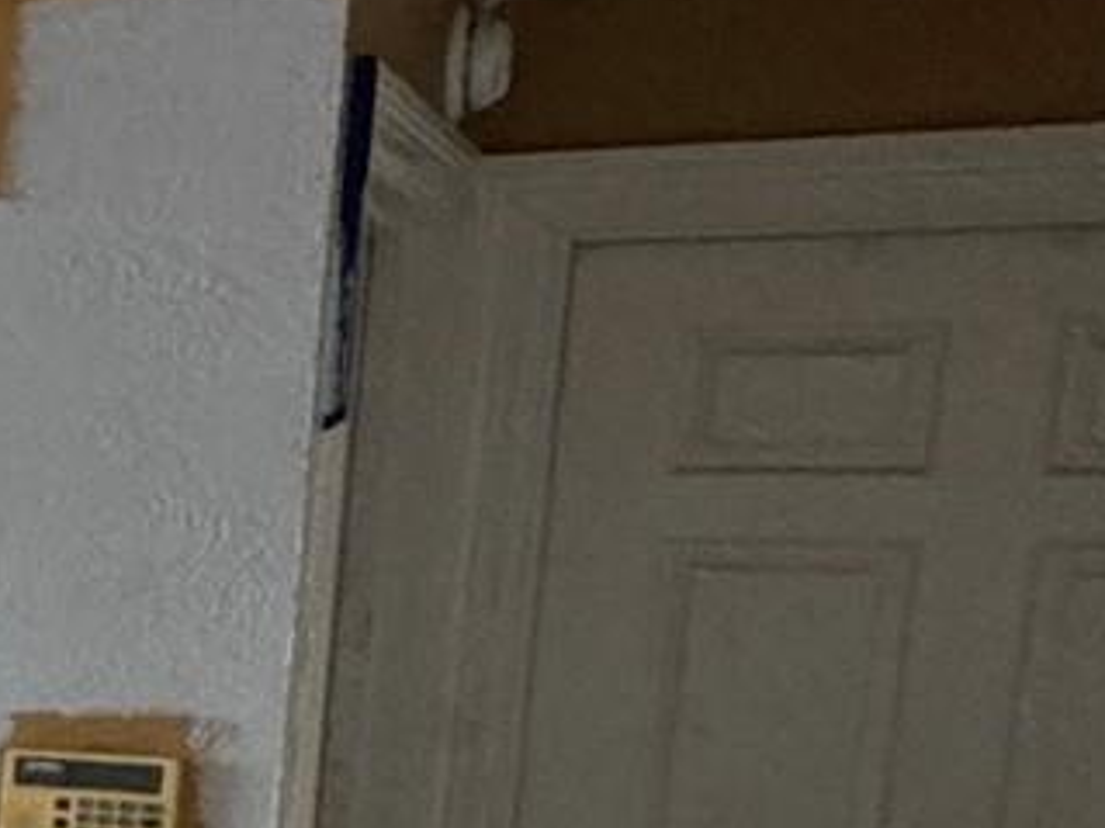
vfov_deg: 16.0
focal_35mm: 90
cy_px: 887
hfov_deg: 13.8
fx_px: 2872
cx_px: -1680
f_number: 2.2
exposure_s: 1/120
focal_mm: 2.22
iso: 320
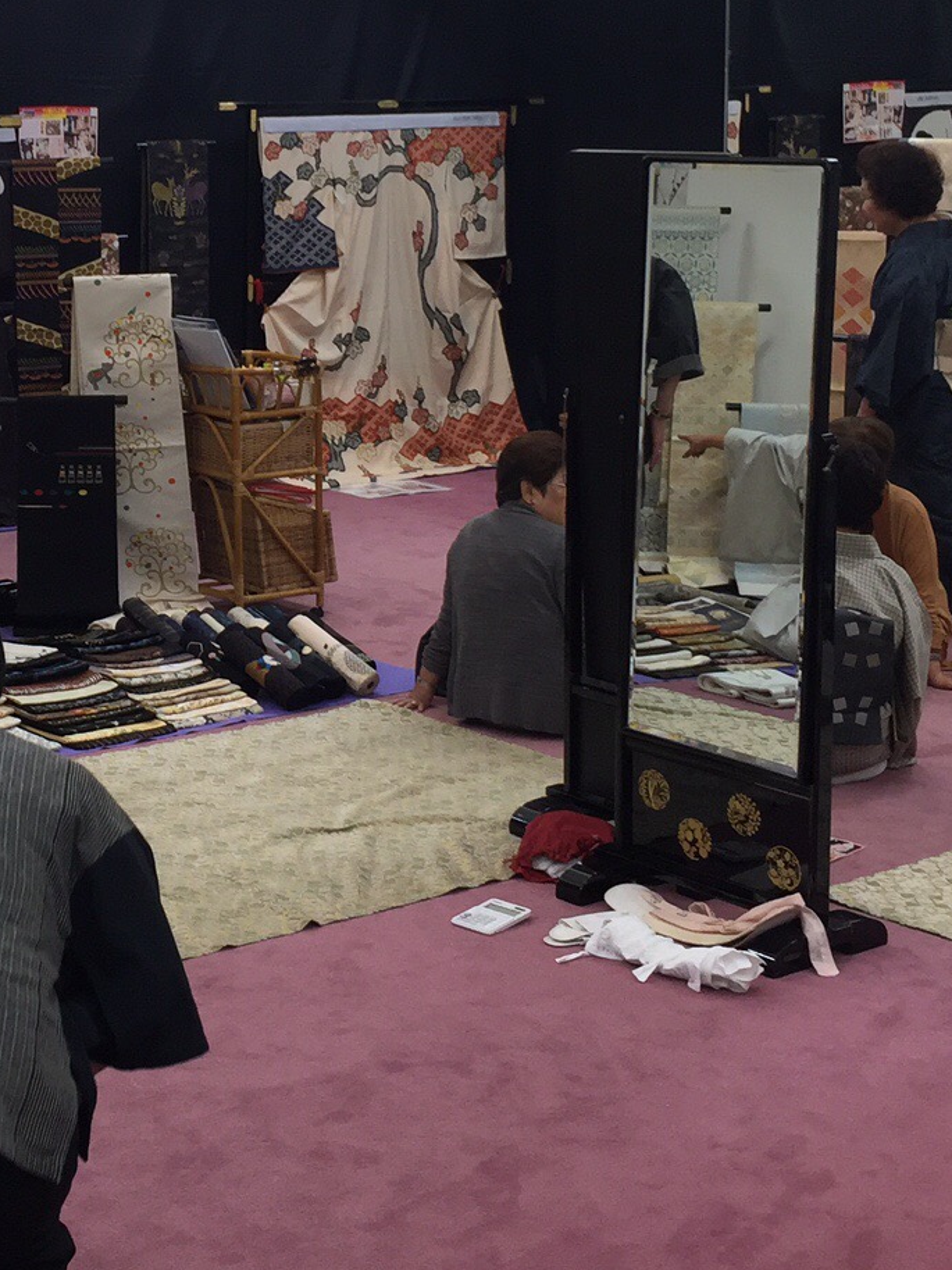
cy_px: 370
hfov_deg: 21.9
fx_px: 2385
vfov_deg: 29.5
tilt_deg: -5.8
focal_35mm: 65
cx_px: 42
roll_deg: -0.6
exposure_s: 1/120
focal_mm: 4.15
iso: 50
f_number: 2.2
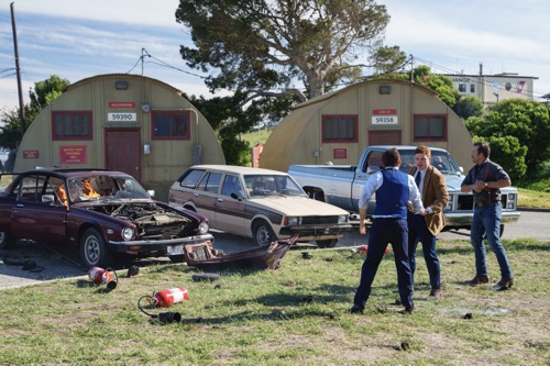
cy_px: 183
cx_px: 275
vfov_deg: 21.6
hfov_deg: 31.9
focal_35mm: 63
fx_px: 962
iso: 800
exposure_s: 1/800
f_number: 5
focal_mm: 63
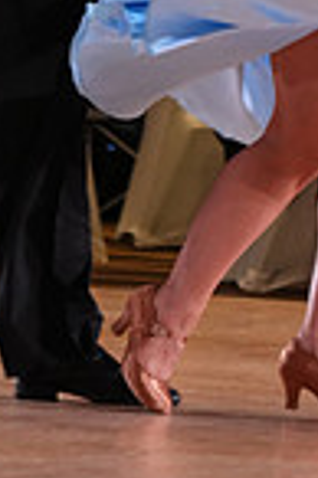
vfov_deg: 4.9
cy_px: -232
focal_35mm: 418
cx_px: 244
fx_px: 5551
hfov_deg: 3.3
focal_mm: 105
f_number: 4
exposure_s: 1/400
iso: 2000
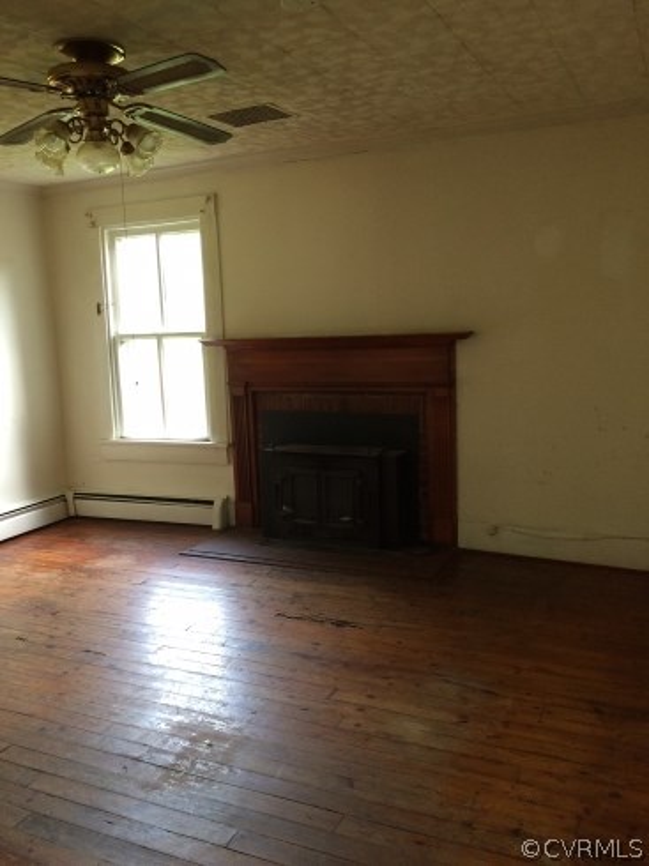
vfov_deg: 61.7
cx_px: 324
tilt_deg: -7.9
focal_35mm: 29
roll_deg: +3.4
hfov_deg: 48.2
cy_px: 433
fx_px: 726
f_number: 2.2
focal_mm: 4.15
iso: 125
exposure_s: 1/30
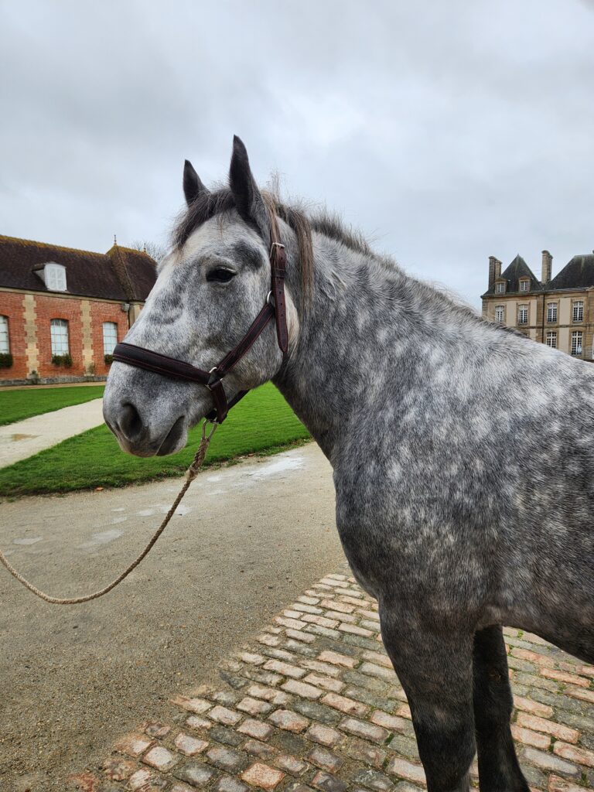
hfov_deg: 58.9
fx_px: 526
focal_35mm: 23
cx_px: 297
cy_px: 396
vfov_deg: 73.9
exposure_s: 1/455
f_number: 1.8
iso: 20
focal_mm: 5.4
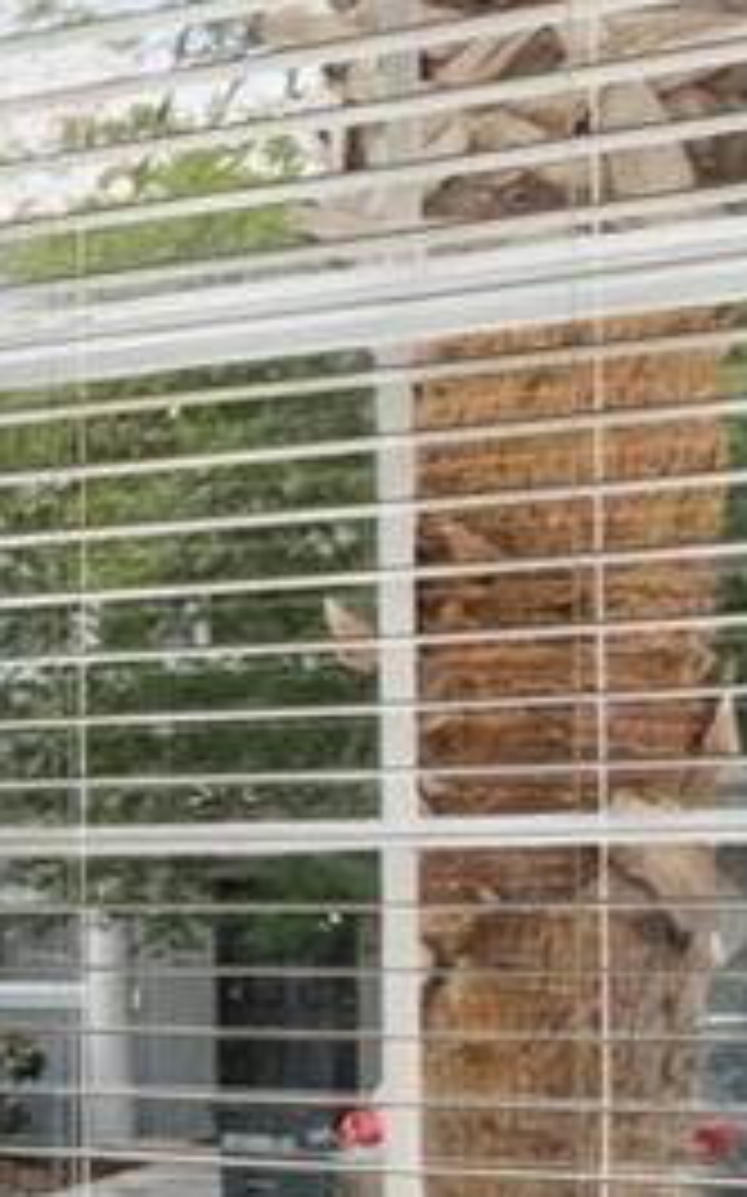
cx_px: -2020
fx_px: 3000
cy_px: 1134
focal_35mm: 92
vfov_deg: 21.9
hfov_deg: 8.7
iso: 100
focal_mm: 10
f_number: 7.1
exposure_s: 1/5
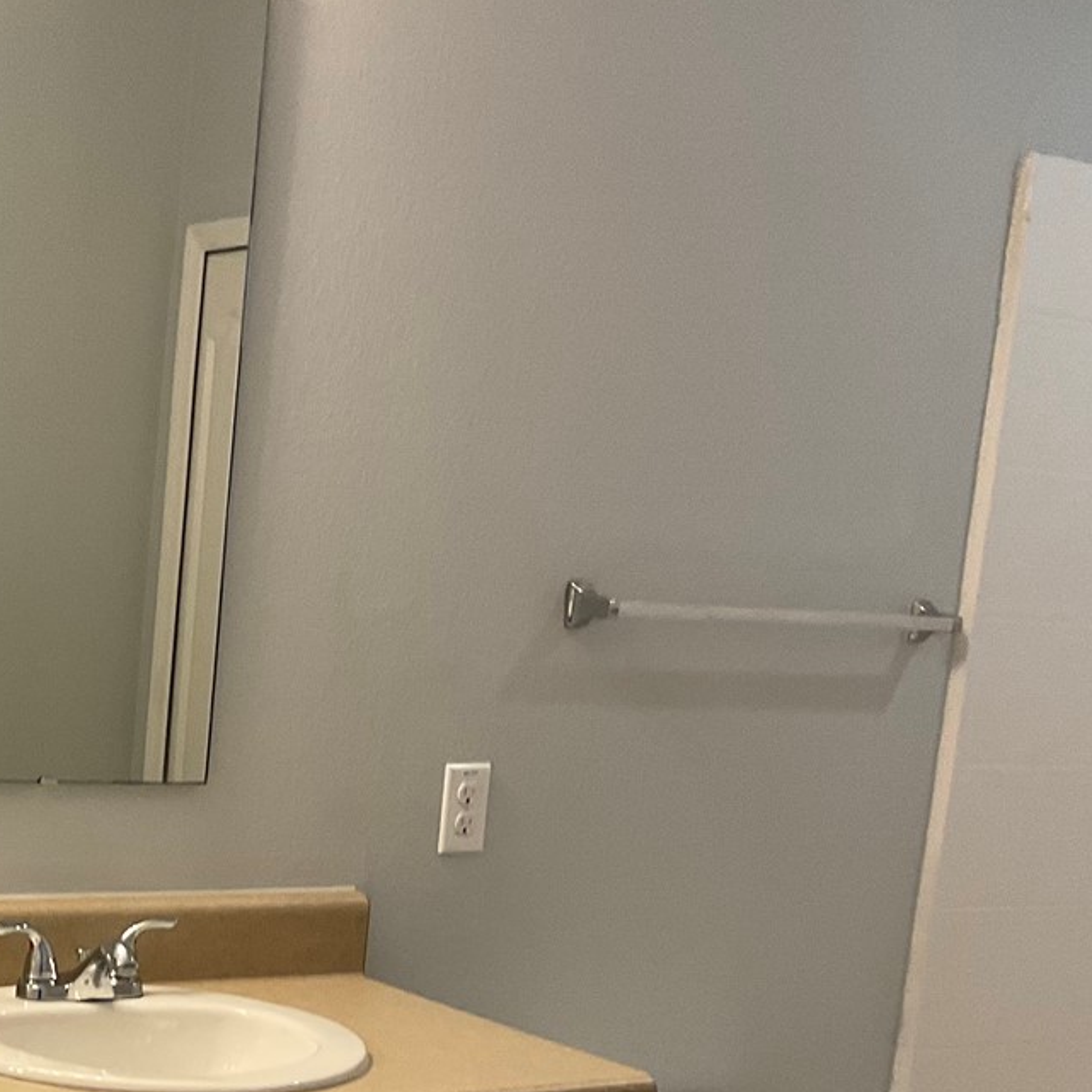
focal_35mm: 64
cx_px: 85
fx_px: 2284
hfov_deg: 25.9
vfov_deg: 26.1
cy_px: 947
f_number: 1.8
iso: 64
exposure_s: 1/60
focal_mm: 3
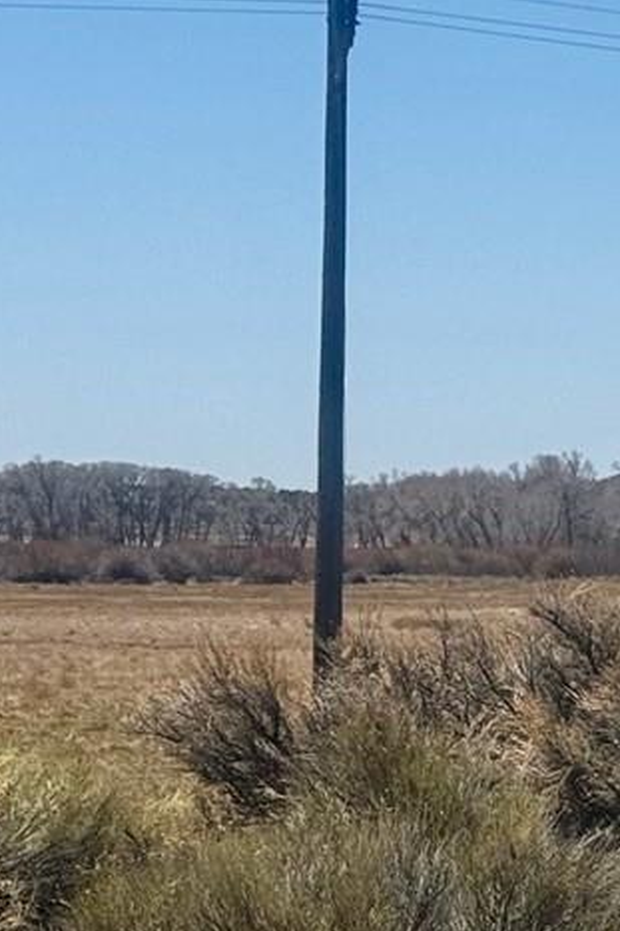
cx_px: 1358
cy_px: 556
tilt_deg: -1.8
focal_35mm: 171
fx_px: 4420
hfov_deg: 7.6
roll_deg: -0.4
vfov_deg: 12.0
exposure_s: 1/5376
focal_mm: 6.76
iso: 64
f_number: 1.78
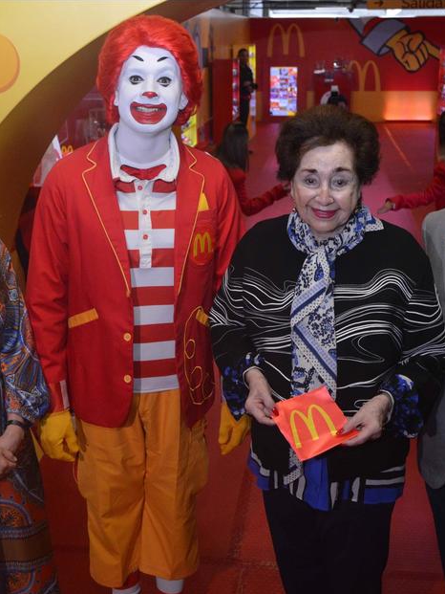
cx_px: 218
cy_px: 299
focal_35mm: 48
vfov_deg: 39.6
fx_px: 822
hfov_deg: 30.3
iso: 900
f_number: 4
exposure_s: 1/60
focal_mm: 22
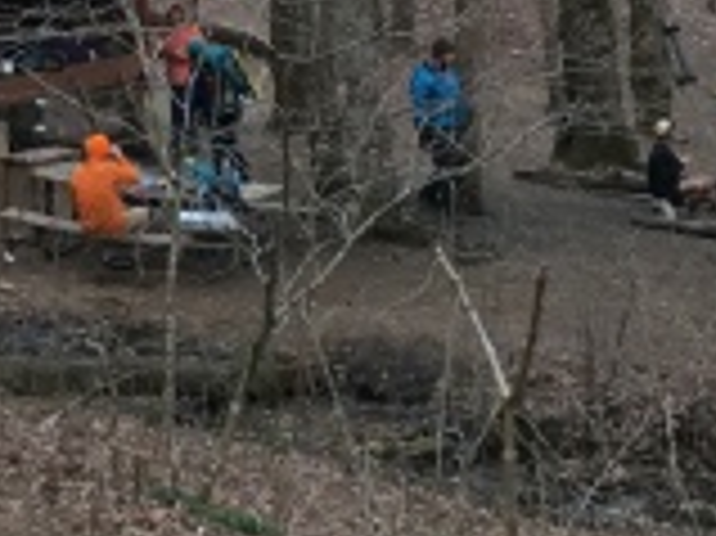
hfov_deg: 13.4
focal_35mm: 146
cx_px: 117
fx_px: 3018
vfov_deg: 10.1
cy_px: 36
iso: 80
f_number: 2.2
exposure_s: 1/30
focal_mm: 4.15
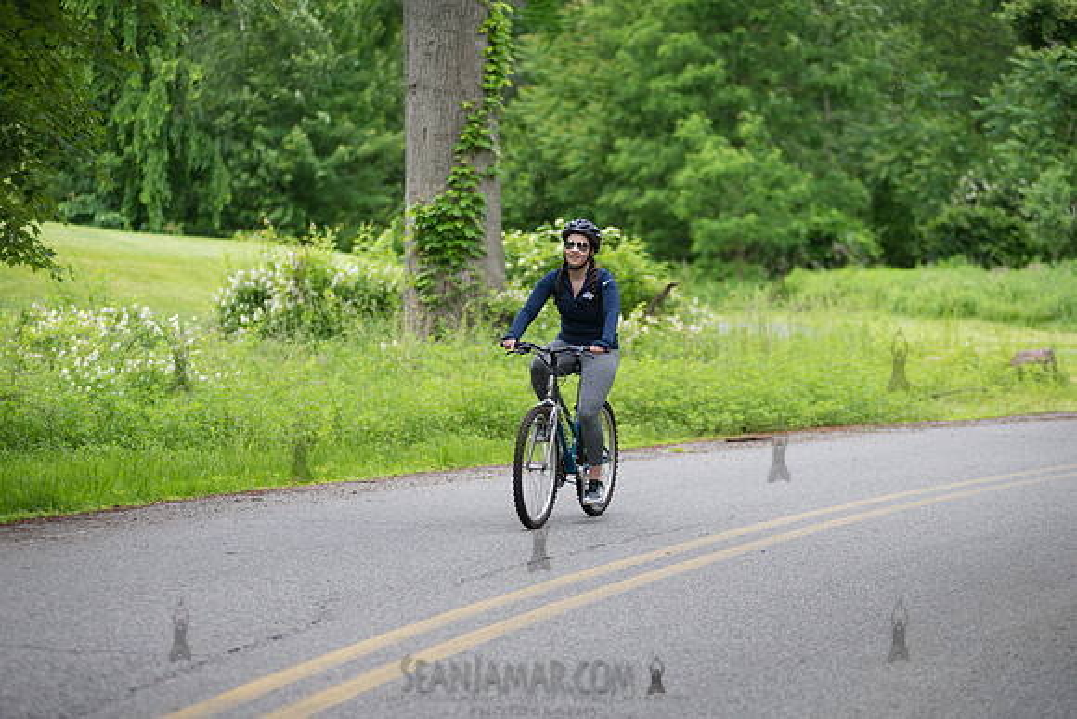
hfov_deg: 17.1
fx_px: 3591
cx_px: 538
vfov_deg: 11.4
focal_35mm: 120
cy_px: 360
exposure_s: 1/800
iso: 400
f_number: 2.8
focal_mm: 120
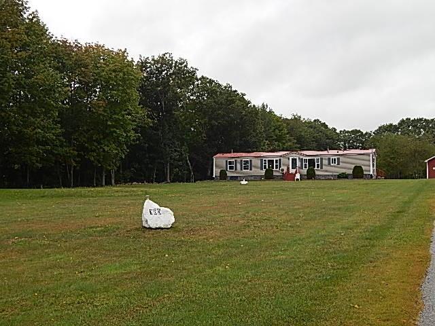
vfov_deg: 29.7
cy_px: 163
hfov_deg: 38.9
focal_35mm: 49
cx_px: 218
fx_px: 616
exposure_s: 1/320
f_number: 3.7
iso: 125
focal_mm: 8.6
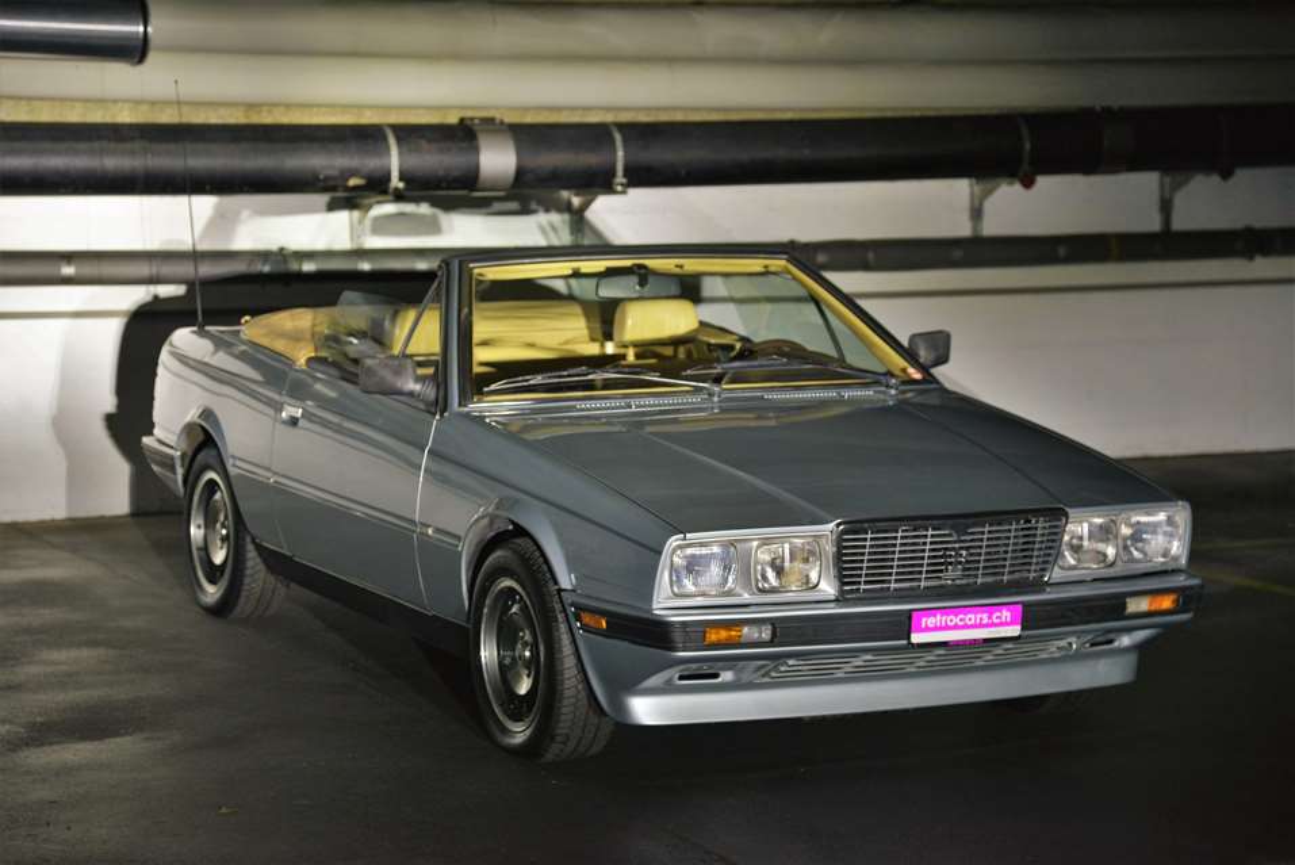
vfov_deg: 16.1
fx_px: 3059
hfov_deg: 23.9
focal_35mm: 85
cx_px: 648
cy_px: 432
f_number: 4.5
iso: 800
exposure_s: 1/50
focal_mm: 85
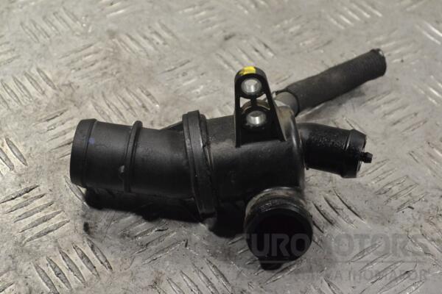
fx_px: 1013
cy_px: 147
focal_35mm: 82
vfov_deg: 16.6
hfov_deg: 24.6
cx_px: 221
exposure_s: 1/320
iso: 3200
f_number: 9
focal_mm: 55
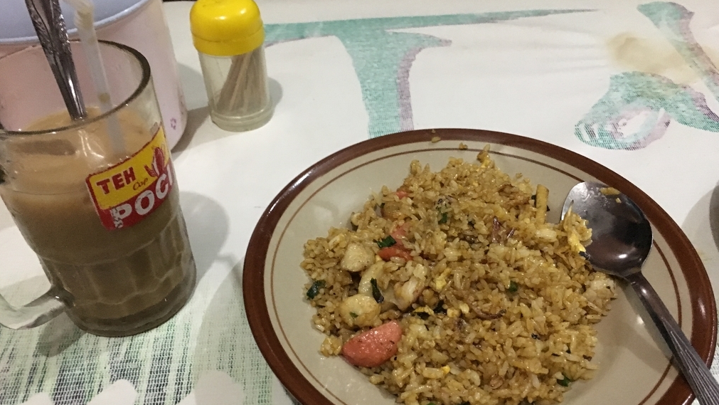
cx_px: 363
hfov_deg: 61.0
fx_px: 610
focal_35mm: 32
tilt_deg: -45.6
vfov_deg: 36.6
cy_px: 239
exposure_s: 1/17
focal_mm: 4.15
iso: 320
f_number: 2.2
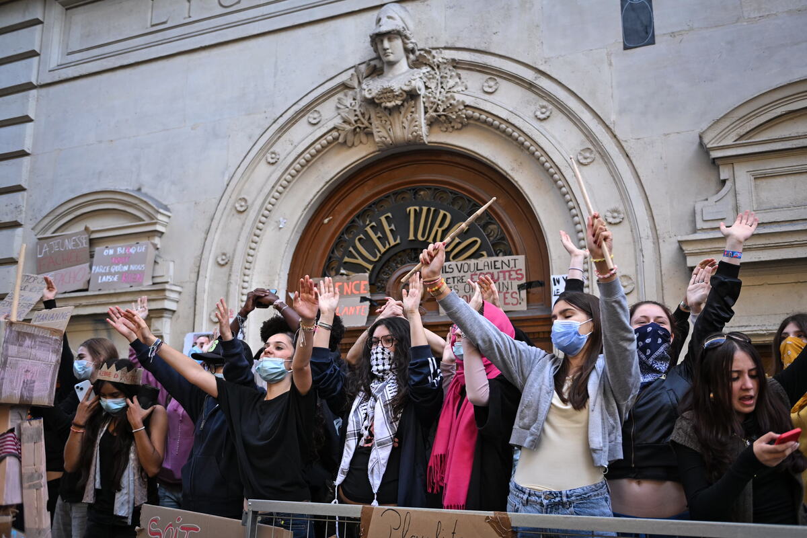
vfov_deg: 38.9
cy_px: 269
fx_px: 762
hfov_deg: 55.8
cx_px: 404
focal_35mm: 34
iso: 1000
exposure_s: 1/1000
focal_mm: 34
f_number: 2.8
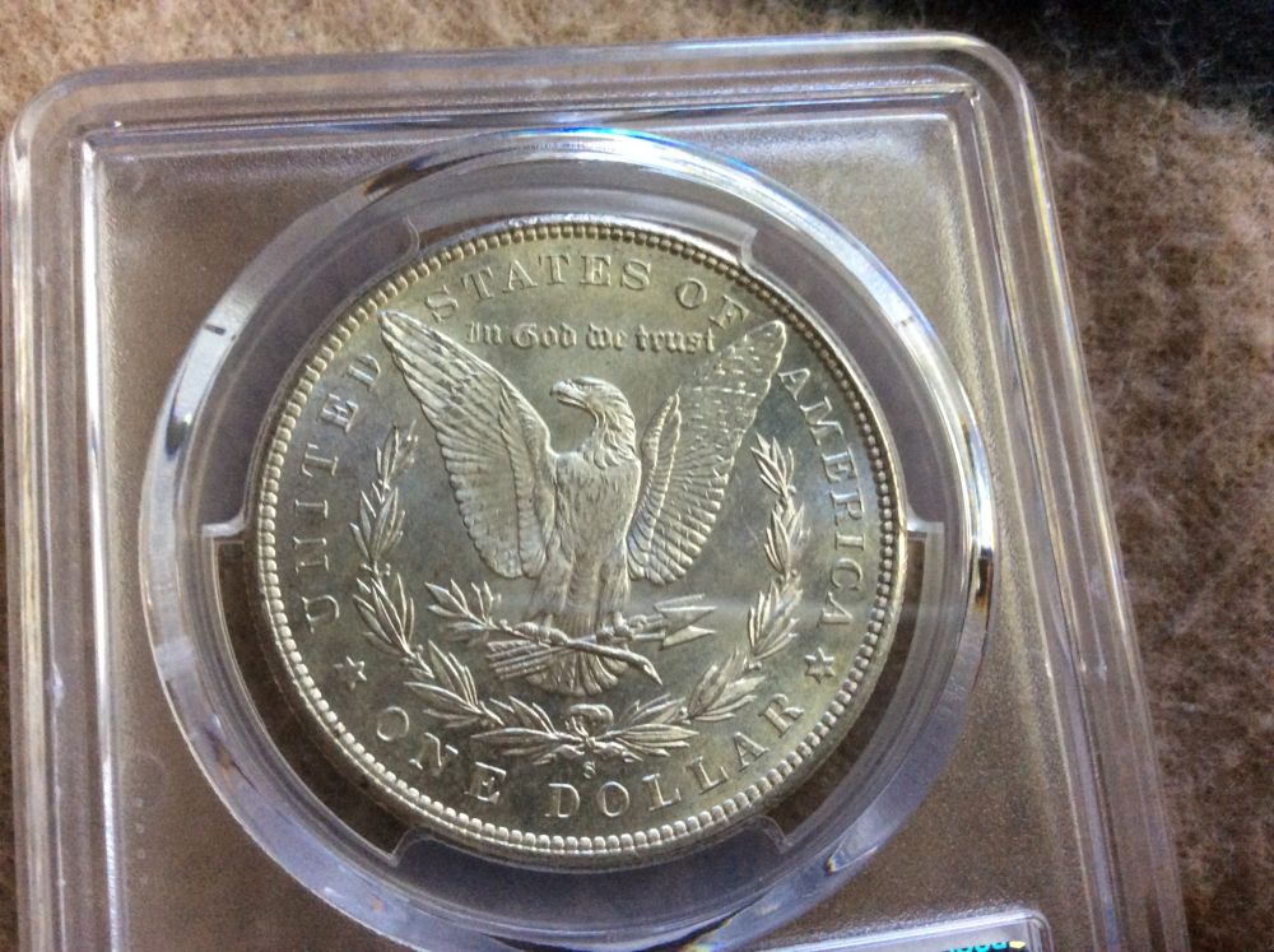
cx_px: 637
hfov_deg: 56.9
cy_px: 476
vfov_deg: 44.1
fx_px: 1176
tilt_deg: -70.1
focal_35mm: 32
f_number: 2.4
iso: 250
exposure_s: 1/24
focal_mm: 3.3
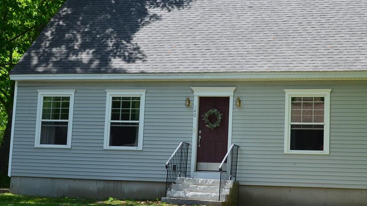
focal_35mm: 73
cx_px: 227
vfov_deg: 16.5
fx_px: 710
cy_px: 71
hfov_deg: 28.9
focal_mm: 30
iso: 200
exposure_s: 1/100
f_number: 11
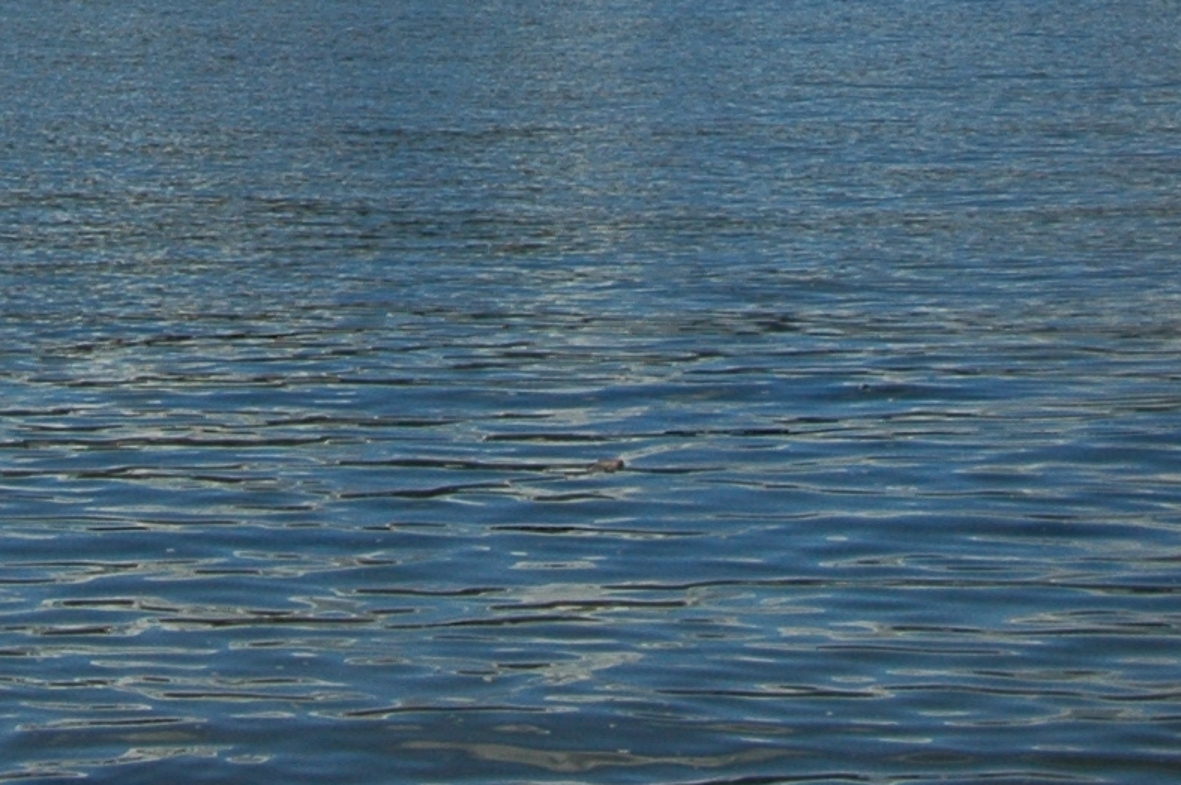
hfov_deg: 13.7
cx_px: 275
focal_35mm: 149
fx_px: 4883
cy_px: -659
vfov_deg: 8.8
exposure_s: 1/350
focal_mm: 26
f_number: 11
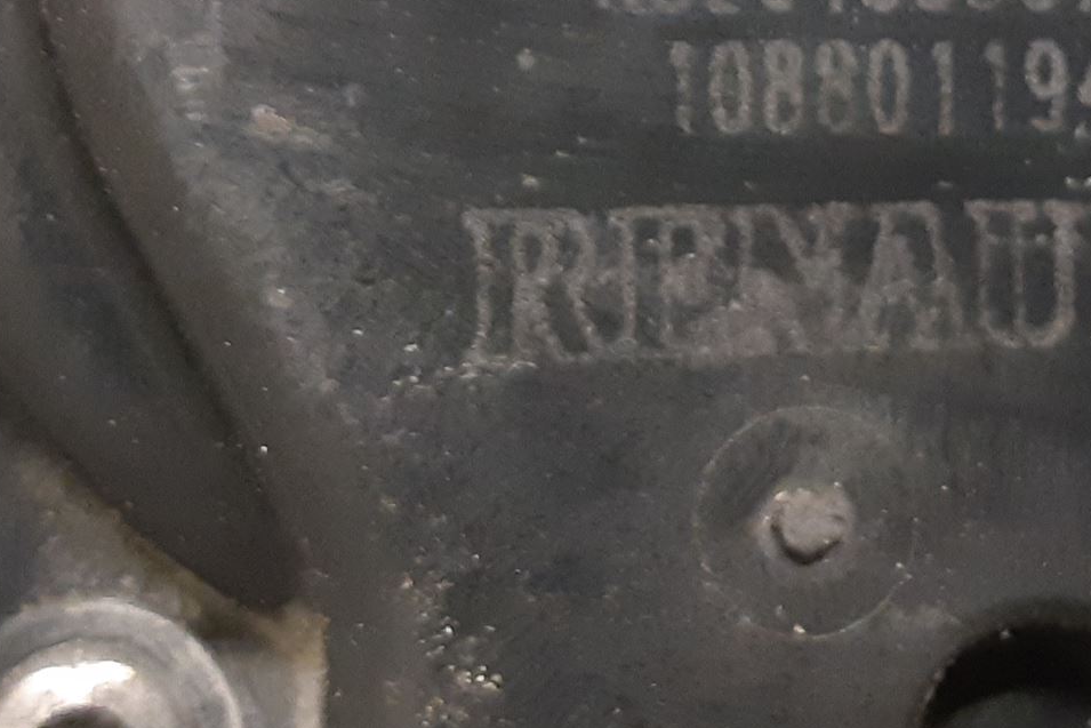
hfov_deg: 34.1
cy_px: 10
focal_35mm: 58
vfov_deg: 22.5
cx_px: 733
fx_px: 1758
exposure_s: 1/25
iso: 320
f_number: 1.7
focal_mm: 3.93
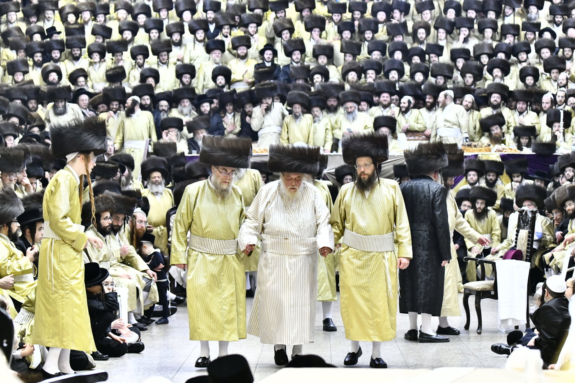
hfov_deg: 18.3
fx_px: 1789
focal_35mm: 112
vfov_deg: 12.2
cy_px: 192
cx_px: 288
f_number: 5.6
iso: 4000
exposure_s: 1/200
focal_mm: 112
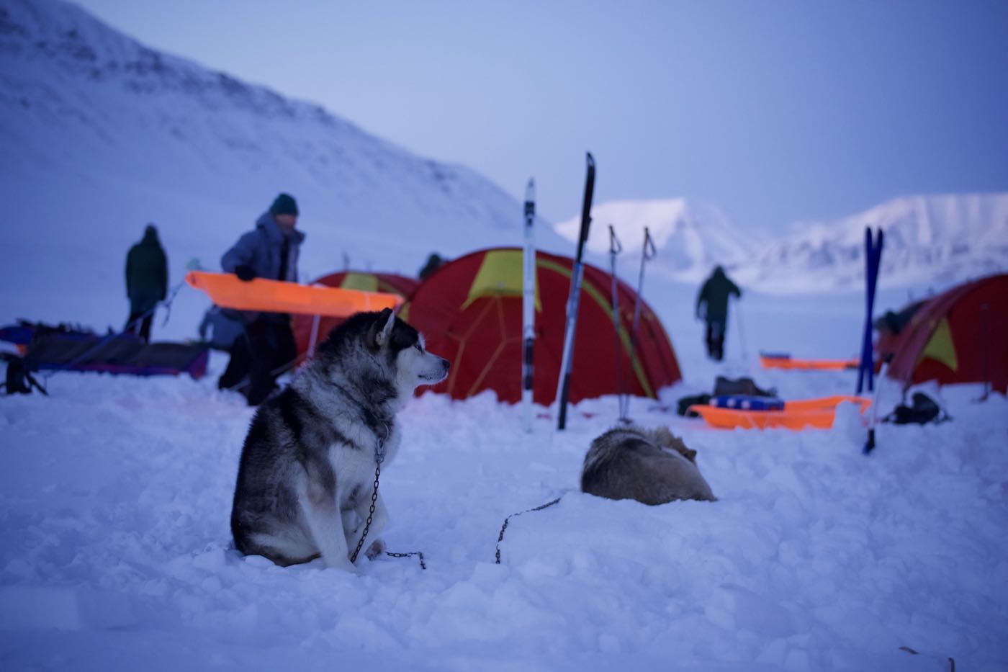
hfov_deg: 39.6
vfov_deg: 27.0
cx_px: 504
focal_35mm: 50
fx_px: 1400
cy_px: 336
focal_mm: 50
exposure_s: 1/200
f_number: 1.8
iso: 2500
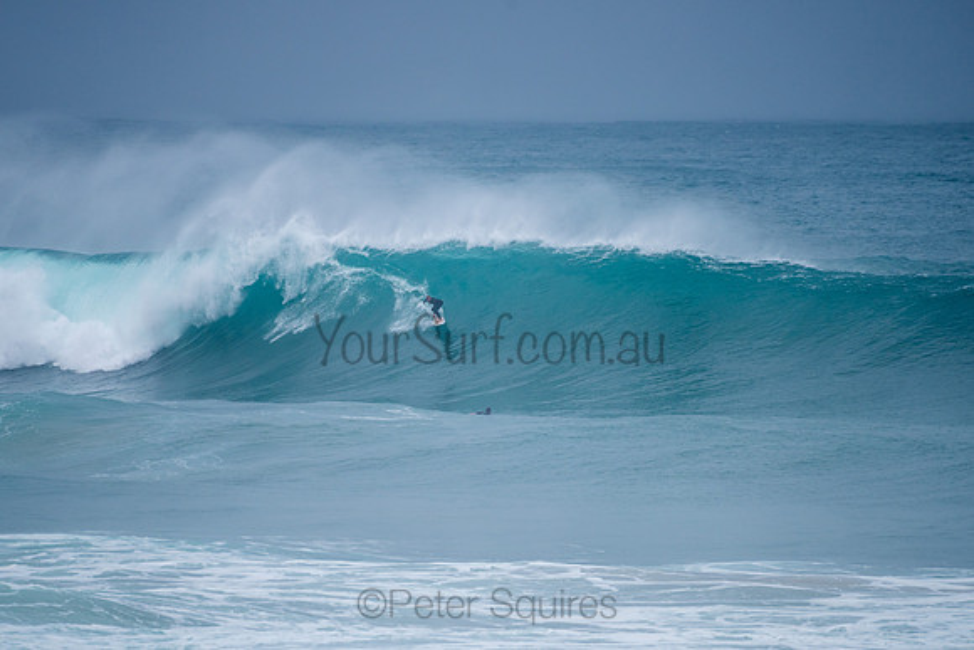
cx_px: 467
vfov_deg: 2.2
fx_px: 16594
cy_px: 301
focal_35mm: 613
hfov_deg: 3.4
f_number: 5.6
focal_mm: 500
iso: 180
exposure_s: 1/1250
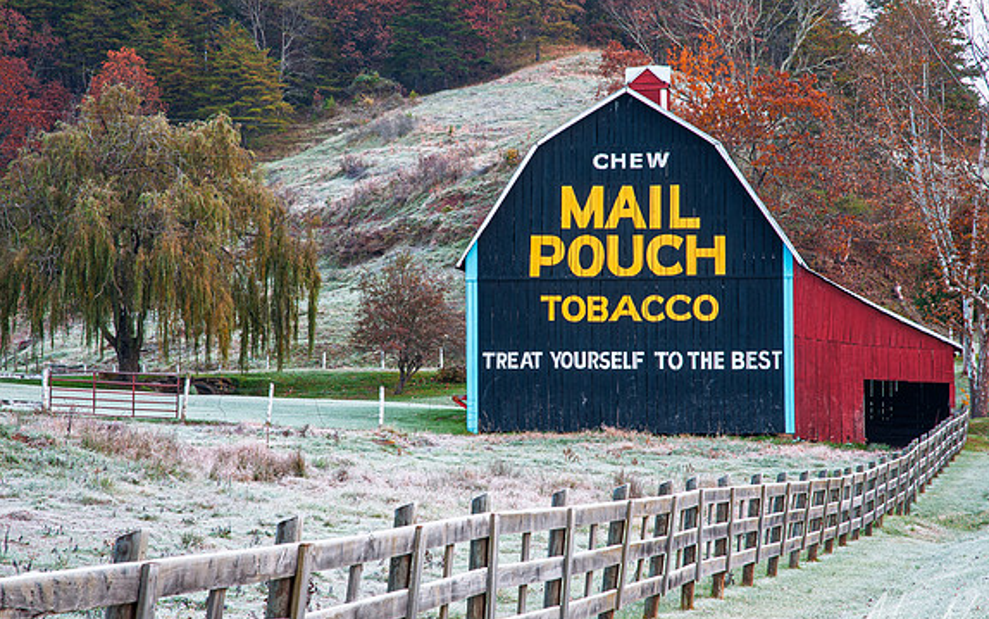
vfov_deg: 12.1
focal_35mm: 108
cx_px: 498
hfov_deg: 19.3
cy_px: 322
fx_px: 2912
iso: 200
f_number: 11
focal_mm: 70
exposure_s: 1/8
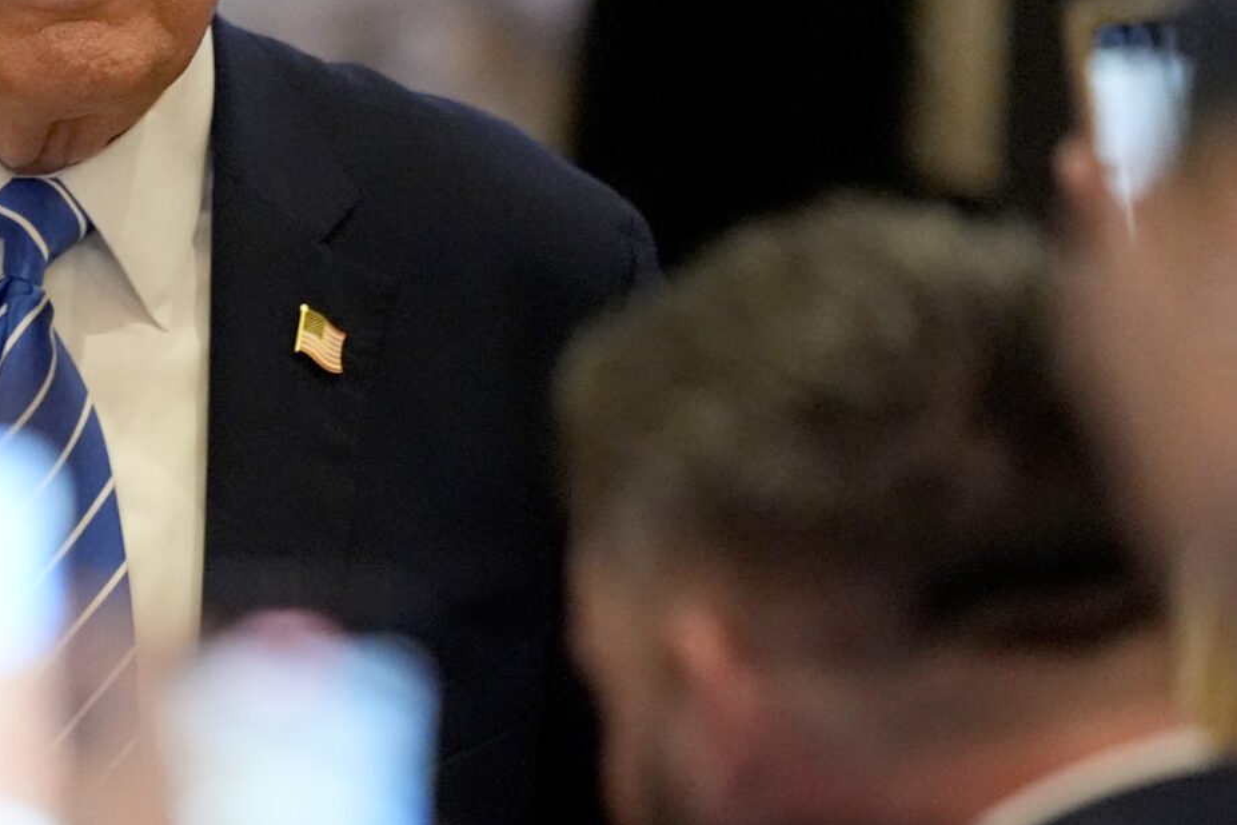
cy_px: 334
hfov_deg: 1.9
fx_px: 37966
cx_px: 76
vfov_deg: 1.2
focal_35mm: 1105
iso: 6400
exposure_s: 1/320
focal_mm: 400
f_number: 2.8
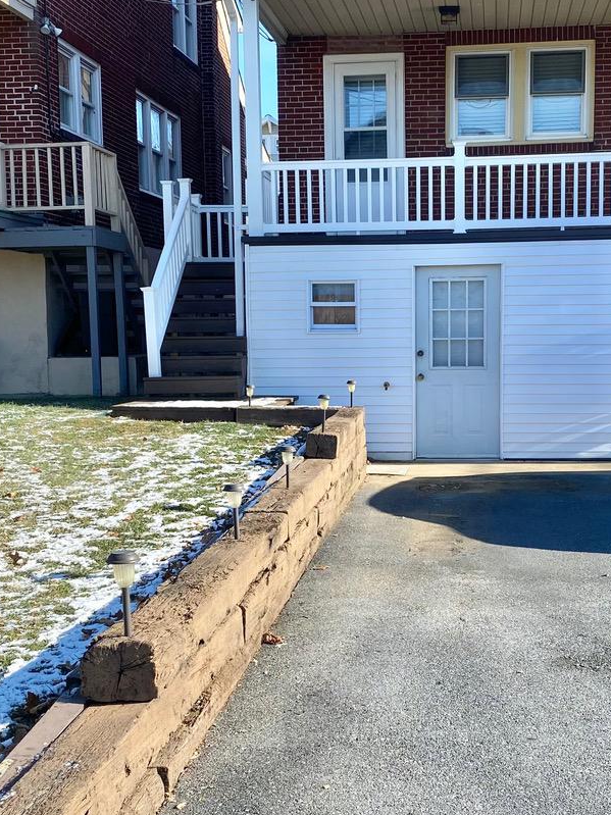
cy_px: 483
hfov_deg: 29.0
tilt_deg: -5.9
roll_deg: -0.1
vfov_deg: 38.1
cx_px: 379
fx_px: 1177
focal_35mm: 50
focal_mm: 4.25
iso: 32
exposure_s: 1/1362
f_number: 1.8
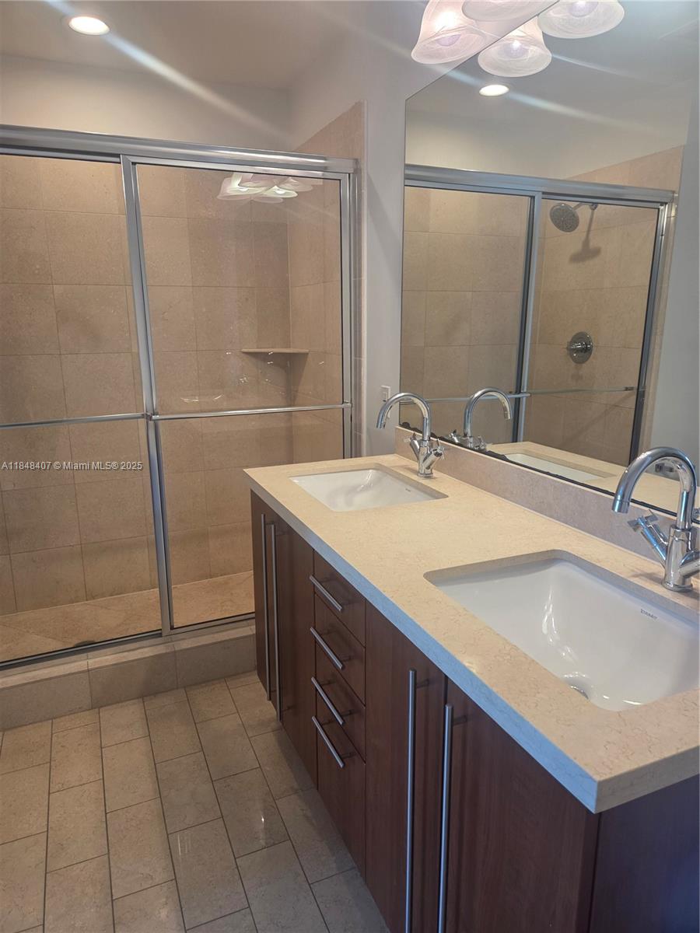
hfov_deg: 58.9
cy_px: 466
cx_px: 350
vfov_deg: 73.9
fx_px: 620
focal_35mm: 23
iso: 125
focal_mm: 5.4
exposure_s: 1/120
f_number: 1.8
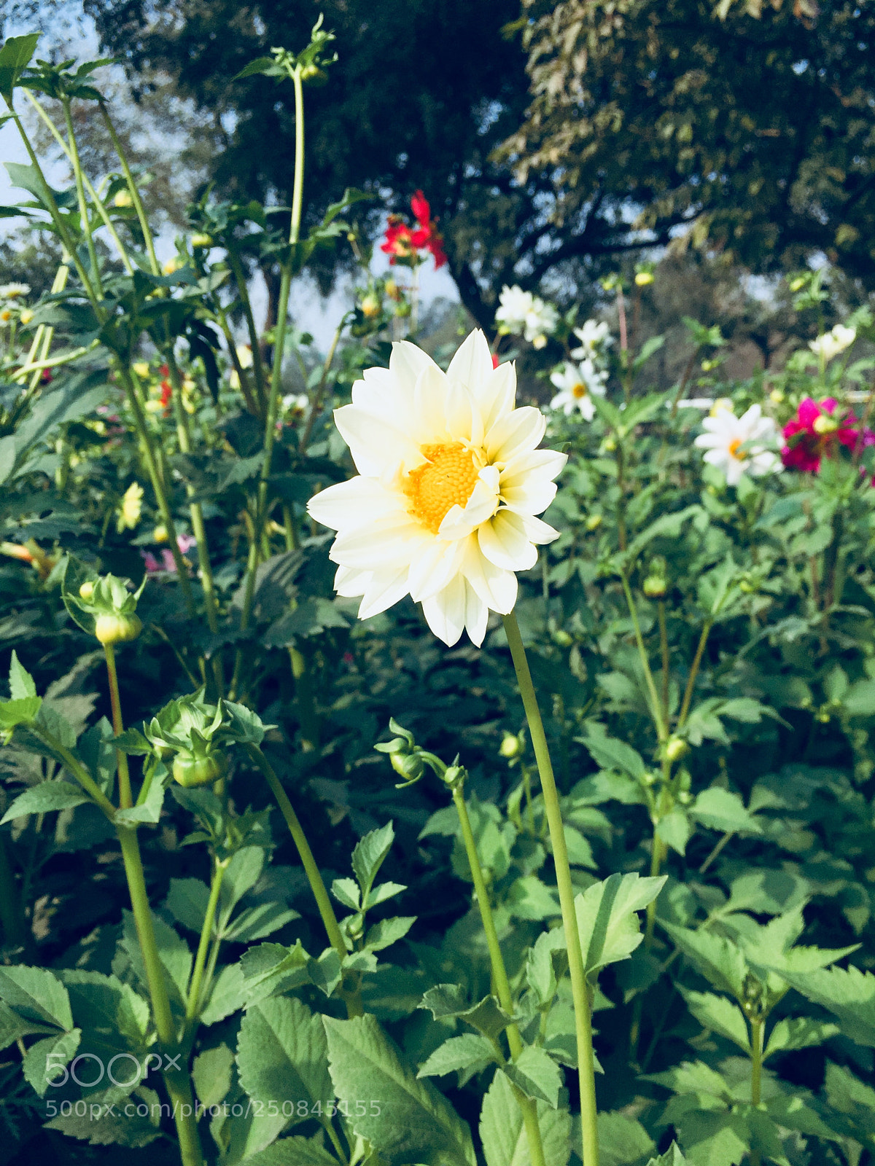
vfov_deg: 61.7
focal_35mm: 29
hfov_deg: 48.2
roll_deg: +1.0
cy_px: 583
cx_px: 438
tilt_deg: -9.4
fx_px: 977
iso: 32
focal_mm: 4.15
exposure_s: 1/2825
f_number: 2.2
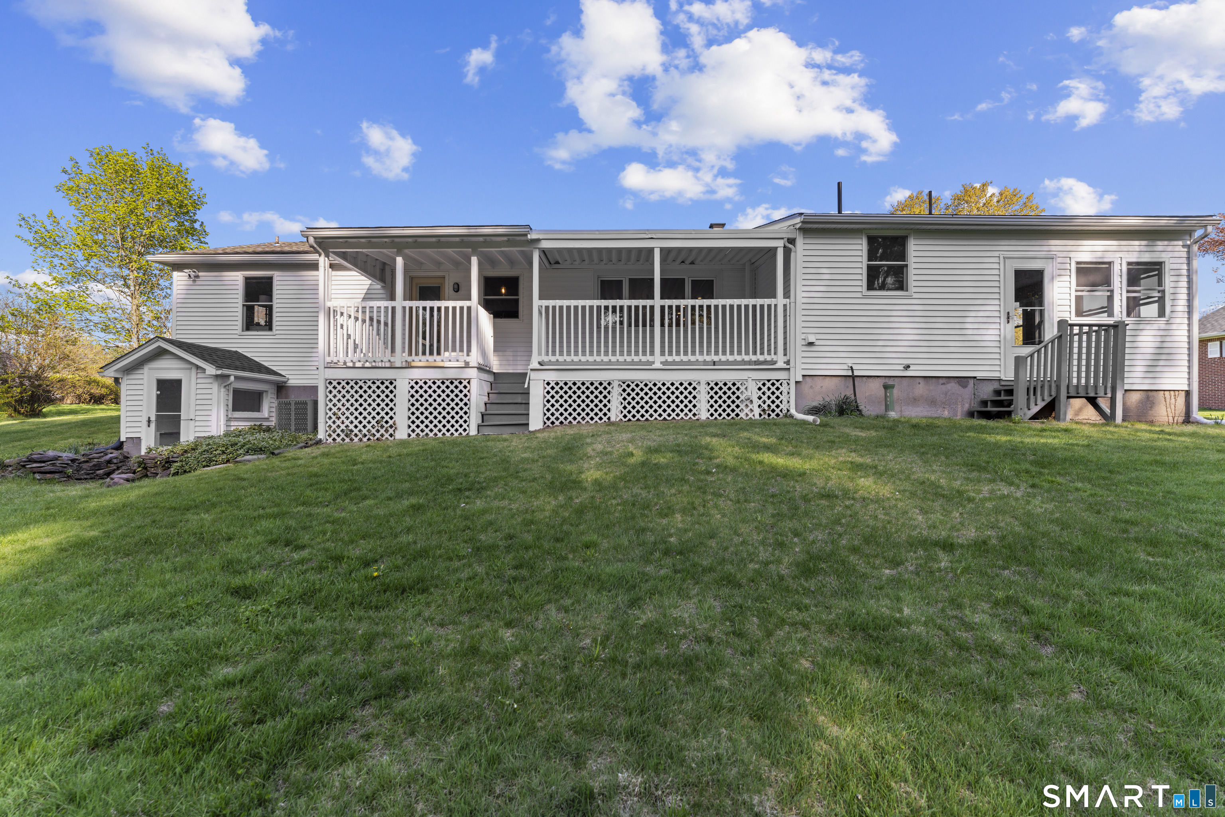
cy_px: 408
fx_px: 497
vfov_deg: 78.8
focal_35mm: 15
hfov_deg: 101.9
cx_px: 612
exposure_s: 1/100
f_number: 5.6
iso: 100
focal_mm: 14.6
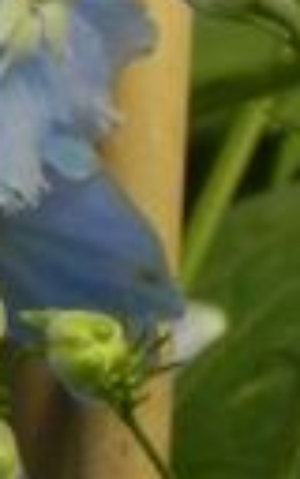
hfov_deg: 0.8
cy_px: -232
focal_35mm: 1635
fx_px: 21388
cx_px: -420
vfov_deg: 1.3
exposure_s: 1/1250
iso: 160
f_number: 5
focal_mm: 44
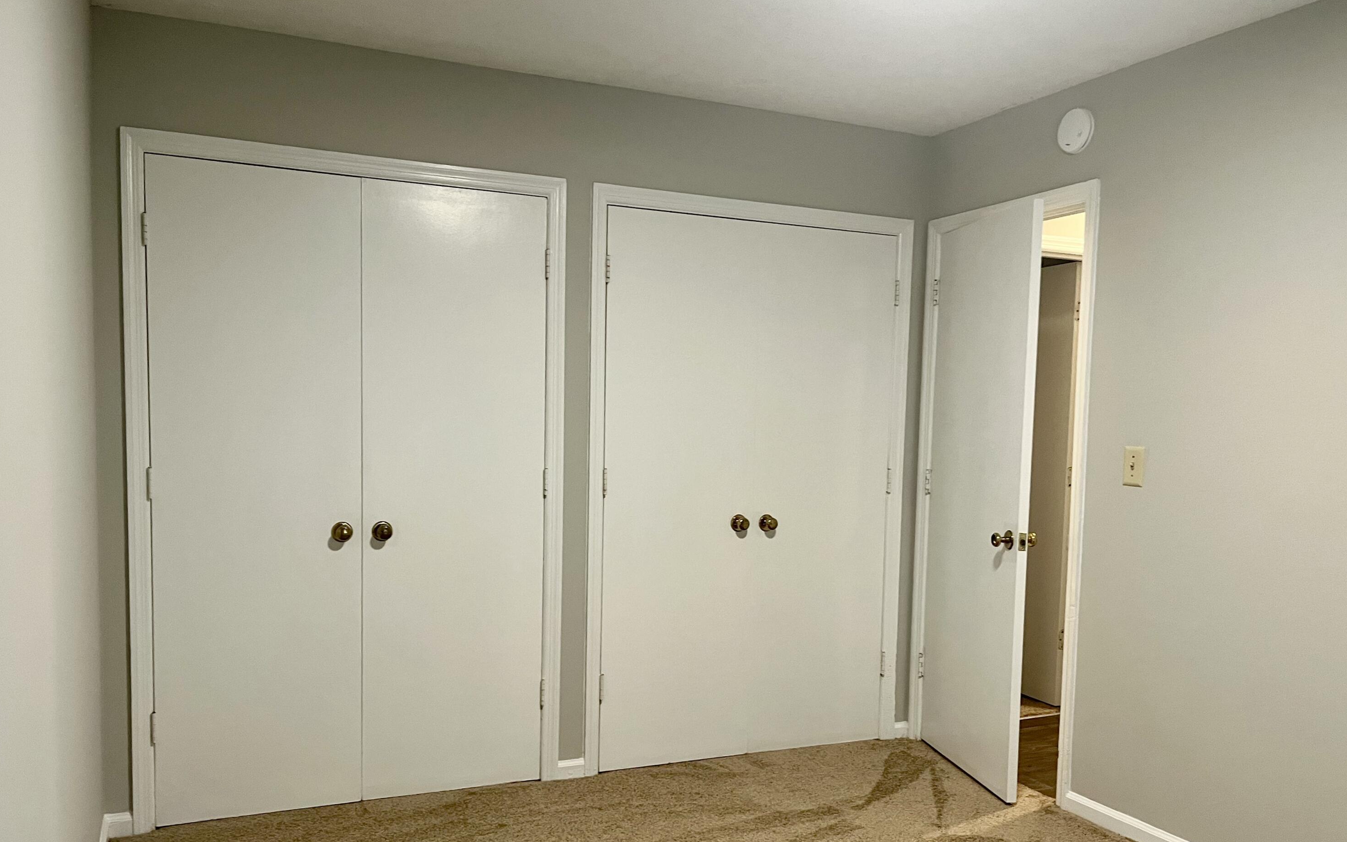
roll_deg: -2.6
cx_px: 671
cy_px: 503
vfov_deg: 44.3
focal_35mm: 28
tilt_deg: -5.5
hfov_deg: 66.5
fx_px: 1028
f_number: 1.6
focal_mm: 5.1
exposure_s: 1/60
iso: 200
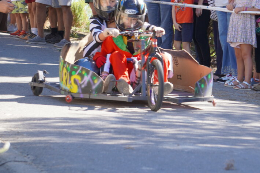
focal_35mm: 246
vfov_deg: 5.6
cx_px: 199
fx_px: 1776
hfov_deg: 8.4
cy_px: 74
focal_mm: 91
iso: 125
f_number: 5.6
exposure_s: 1/160
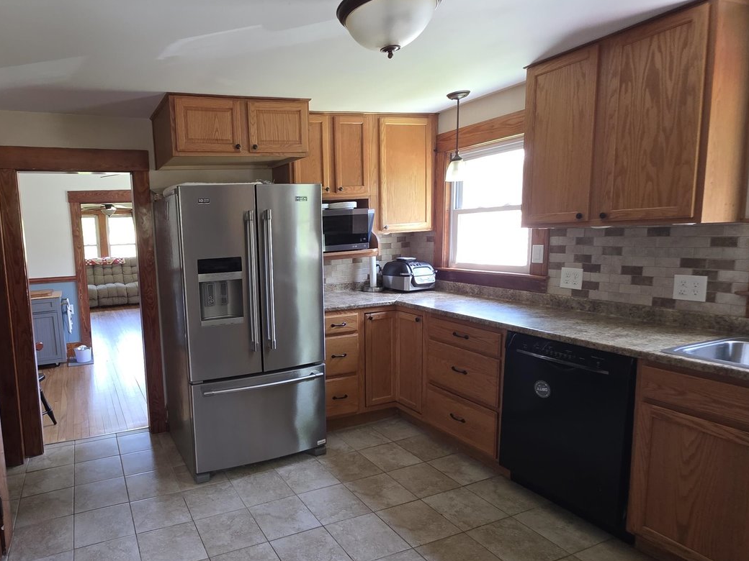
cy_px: 300
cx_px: 239
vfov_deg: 65.9
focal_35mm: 20
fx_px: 433
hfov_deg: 78.6
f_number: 1.9
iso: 200
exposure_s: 1/60
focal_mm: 2.2
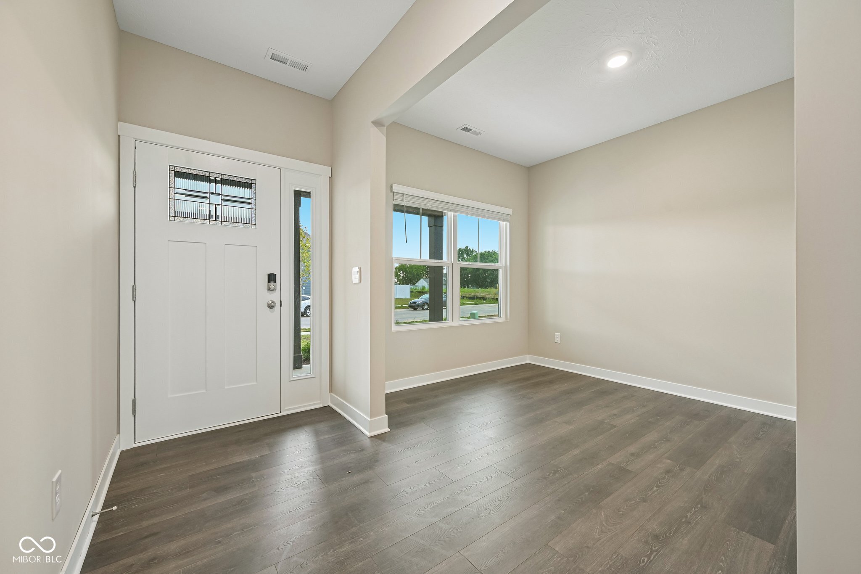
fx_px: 335
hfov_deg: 104.3
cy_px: 287
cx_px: 430
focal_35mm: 14
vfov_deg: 81.2
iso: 400
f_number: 8
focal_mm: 14
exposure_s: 1/15
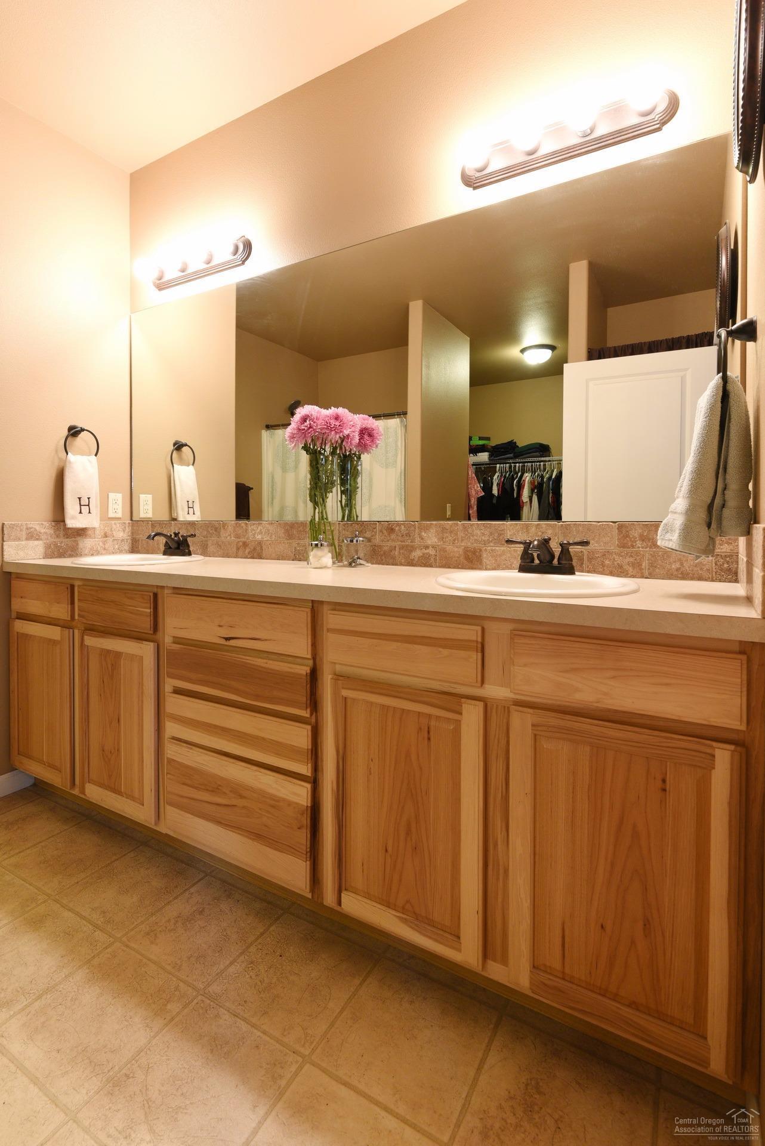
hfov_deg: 73.8
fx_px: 509
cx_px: 382
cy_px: 573
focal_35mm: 16
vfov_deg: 96.7
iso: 500
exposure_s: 1/4
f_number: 8
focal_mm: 16
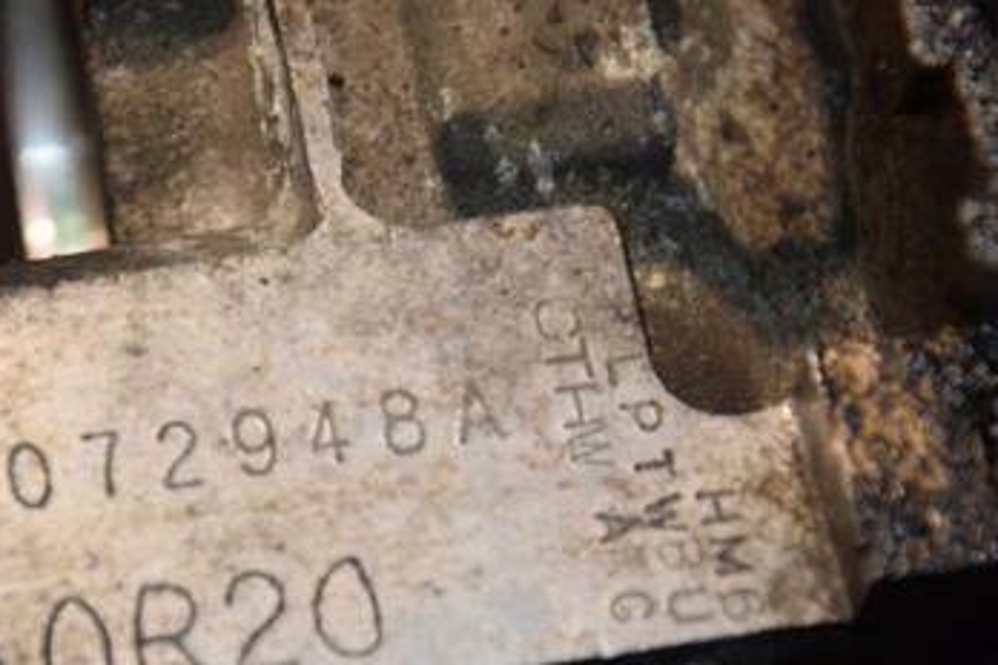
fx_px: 6459
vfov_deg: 5.9
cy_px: 413
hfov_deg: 8.8
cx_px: 229
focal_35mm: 233
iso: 800
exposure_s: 1/125
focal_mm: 90
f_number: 5.6
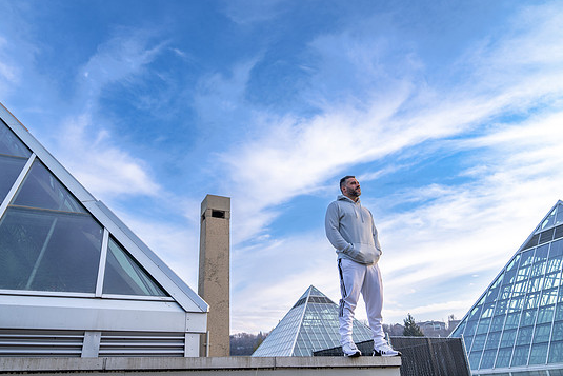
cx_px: 262
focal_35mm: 26
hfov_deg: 69.3
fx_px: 407
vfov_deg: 49.6
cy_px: 185
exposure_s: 1/500
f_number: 2.8
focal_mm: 24
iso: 100
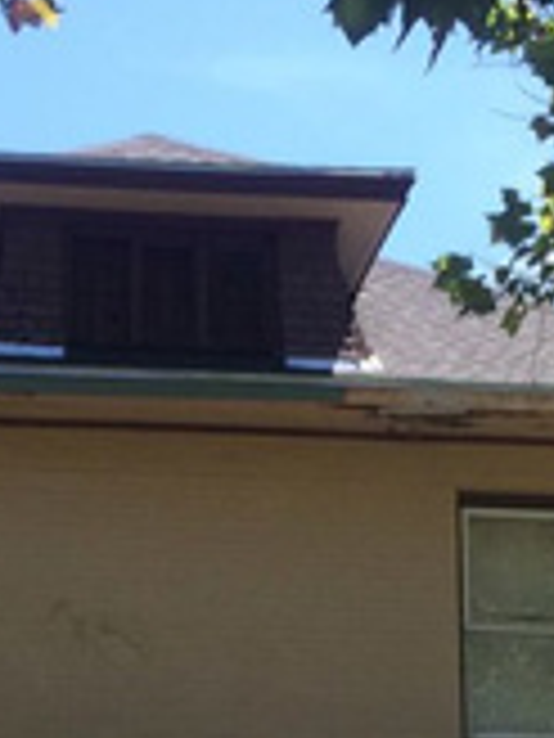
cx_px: 113
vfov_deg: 16.7
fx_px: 2411
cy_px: 882
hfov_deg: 13.0
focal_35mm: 113
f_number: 2.2
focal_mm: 4.15
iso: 32
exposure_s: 1/672
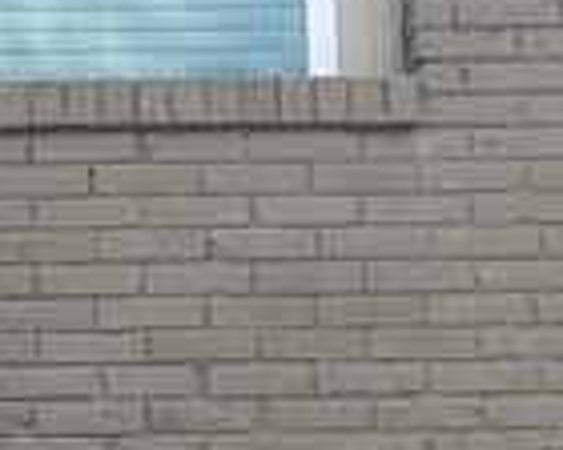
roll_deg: -1.3
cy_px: 808
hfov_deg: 10.1
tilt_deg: +15.1
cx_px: -265
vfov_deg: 8.1
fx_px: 3083
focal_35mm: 185
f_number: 1.5
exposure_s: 1/2008
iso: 50
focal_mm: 5.7
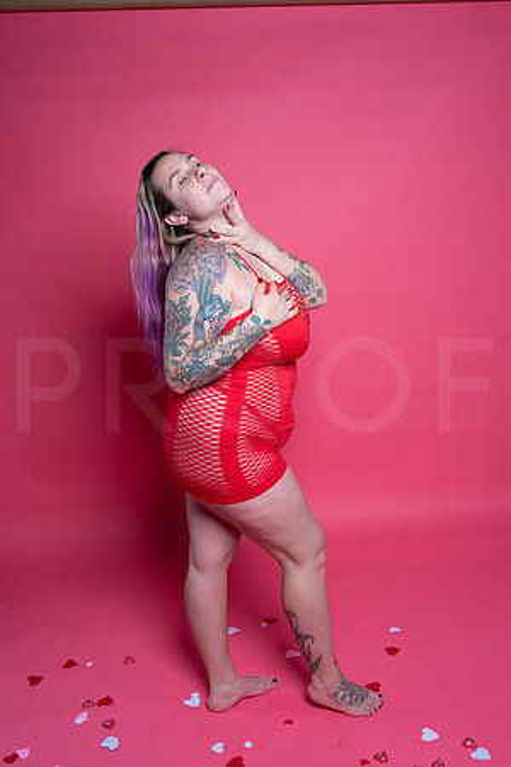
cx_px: 256
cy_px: 384
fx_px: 745
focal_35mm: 35
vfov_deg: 54.4
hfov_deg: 37.9
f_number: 11
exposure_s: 1/160
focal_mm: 35
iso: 250
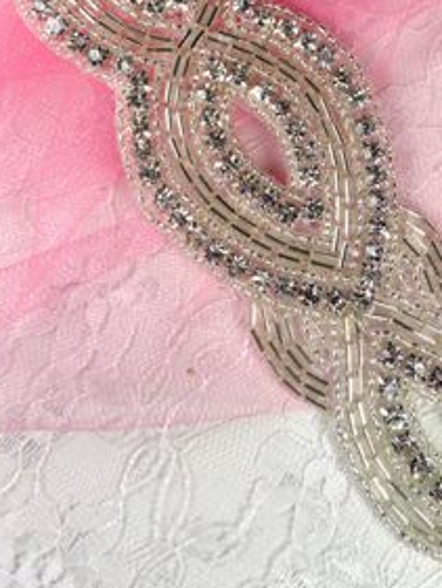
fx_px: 817
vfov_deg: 37.7
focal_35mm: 48
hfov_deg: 30.3
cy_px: 88
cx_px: 231
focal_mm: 4.9
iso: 80
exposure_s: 1/350
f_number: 3.5
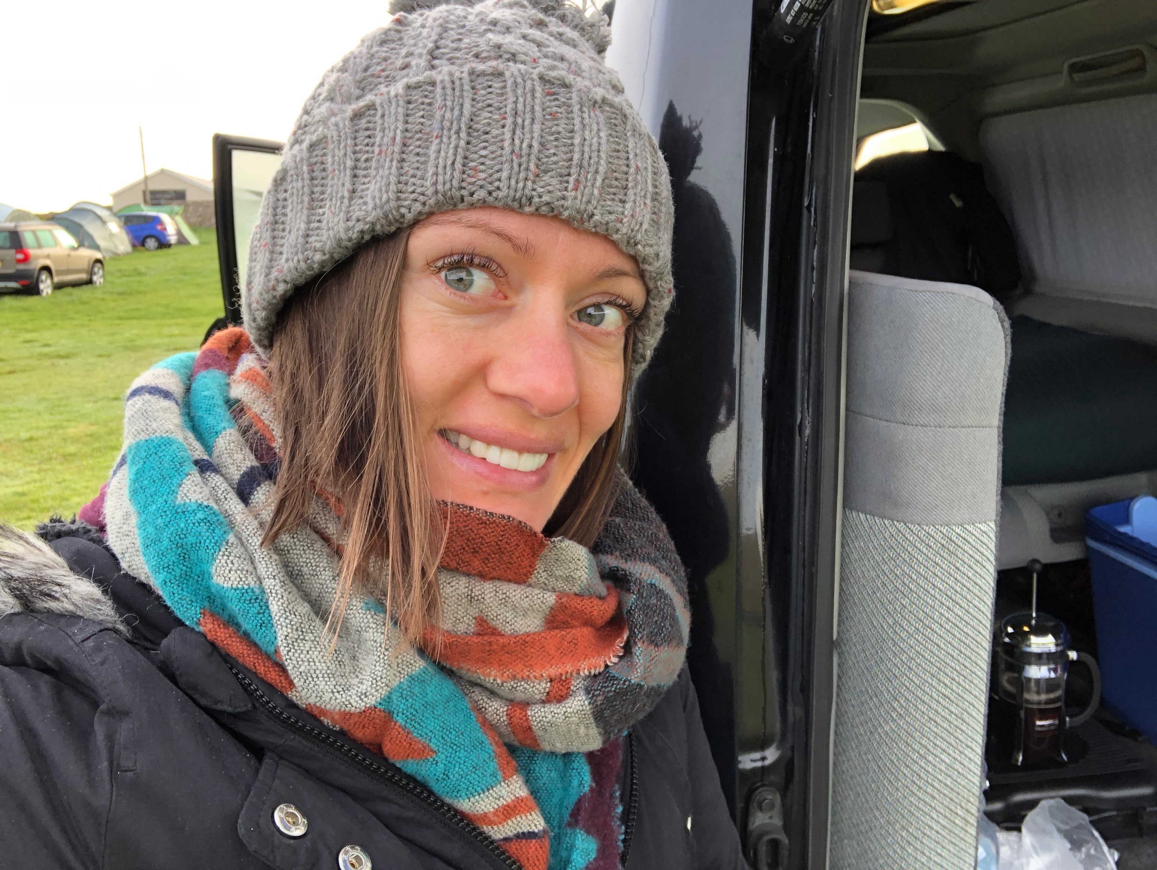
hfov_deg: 56.8
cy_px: 435
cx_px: 578
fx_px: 1070
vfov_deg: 44.2
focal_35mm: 32
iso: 50
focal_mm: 2.87
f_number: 2.2
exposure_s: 1/120
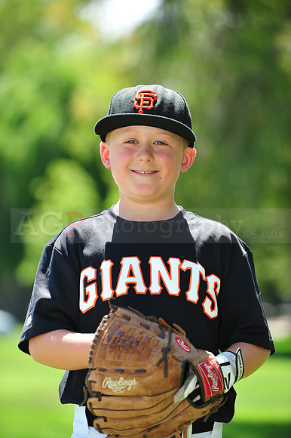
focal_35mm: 155
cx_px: 146
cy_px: 219
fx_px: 1881
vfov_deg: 13.3
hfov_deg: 8.8
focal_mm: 155
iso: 200
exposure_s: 1/400
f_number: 4.5
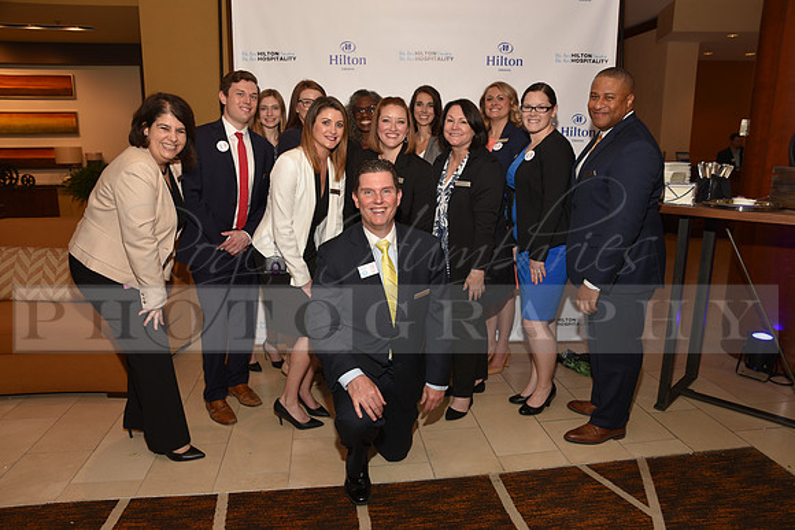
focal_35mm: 24
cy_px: 265
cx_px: 398
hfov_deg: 73.7
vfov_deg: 53.2
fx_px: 530
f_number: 5
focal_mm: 24
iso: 200
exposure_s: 1/60
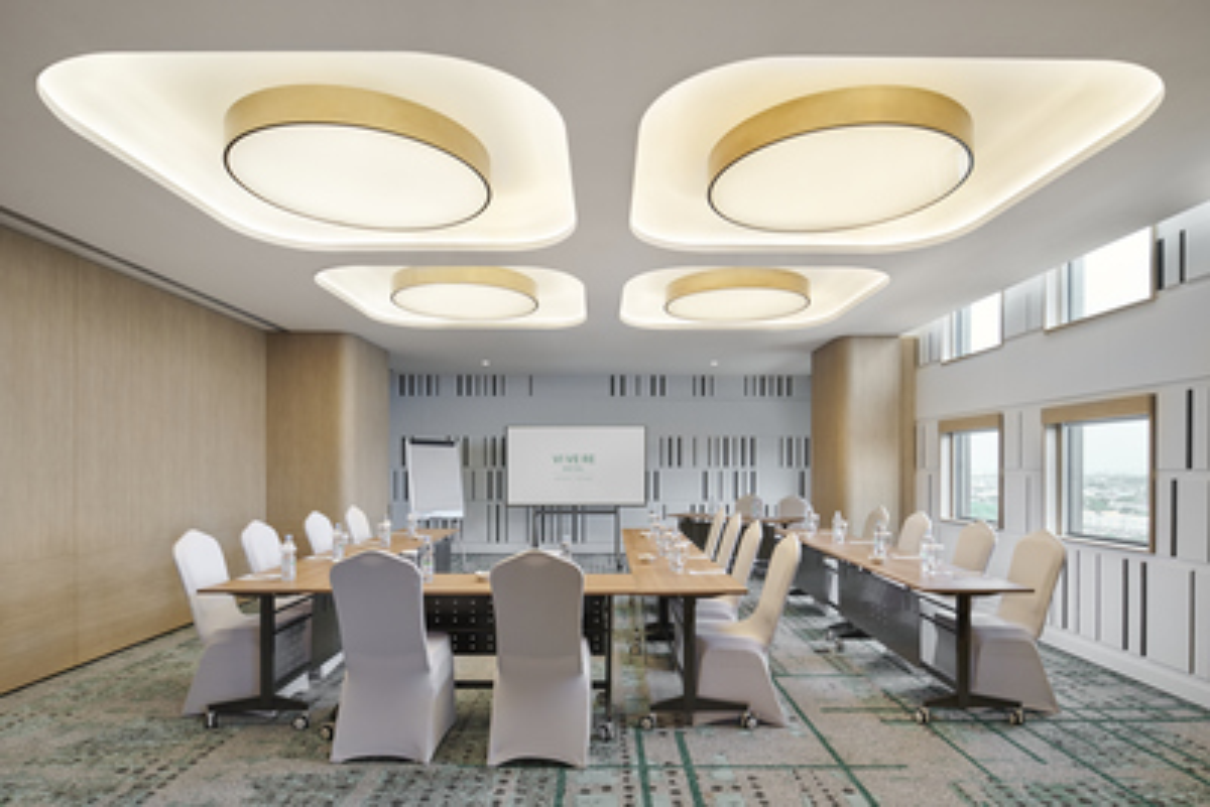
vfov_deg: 64.6
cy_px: 404
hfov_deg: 86.9
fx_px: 639
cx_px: 605
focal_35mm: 19
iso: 250
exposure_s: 1/40
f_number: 6.3
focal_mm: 19
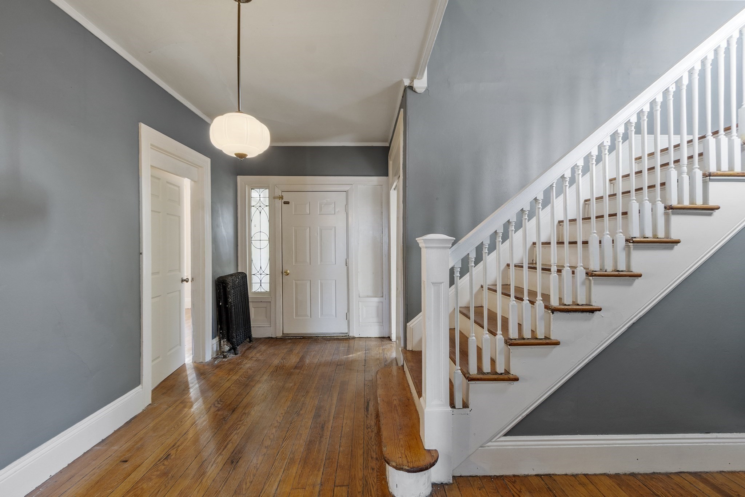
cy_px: 248
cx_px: 372
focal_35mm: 15
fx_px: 310
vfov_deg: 77.3
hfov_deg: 100.4
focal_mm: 10
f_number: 8
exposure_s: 3.2
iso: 320
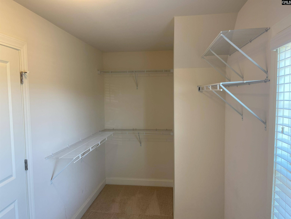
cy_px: 110
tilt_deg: -1.7
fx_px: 210
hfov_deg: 69.4
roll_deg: +0.7
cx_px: 146
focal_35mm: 25
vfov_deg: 54.9
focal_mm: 5.1
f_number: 1.6
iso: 100
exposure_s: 1/120
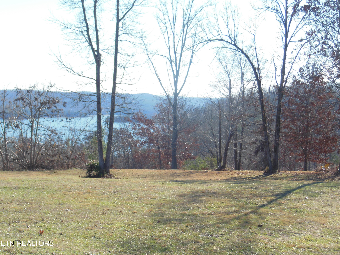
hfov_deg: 24.4
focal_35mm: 80
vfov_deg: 18.4
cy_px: 128
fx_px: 786
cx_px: 170
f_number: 5.4
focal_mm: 14.3
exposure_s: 1/250
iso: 125
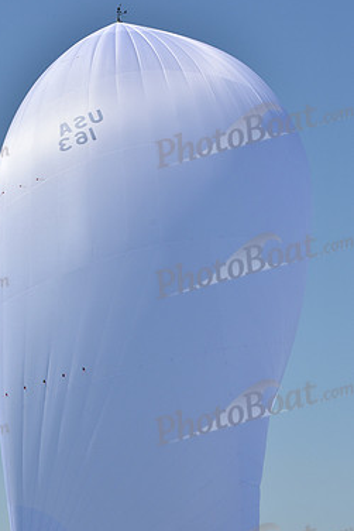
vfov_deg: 18.9
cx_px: 83
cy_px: 356
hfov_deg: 12.6
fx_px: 1591
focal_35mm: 108
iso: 250
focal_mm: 70
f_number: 9
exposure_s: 1/1250
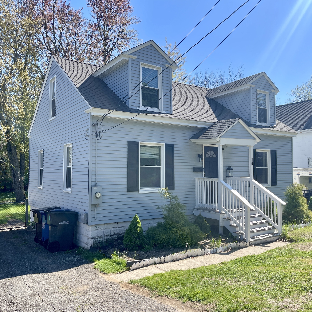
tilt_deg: +1.7
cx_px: 179
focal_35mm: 30
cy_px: 157
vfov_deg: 54.0
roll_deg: +0.3
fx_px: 306
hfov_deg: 53.8
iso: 32
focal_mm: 5.1
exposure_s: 1/2387
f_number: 1.6
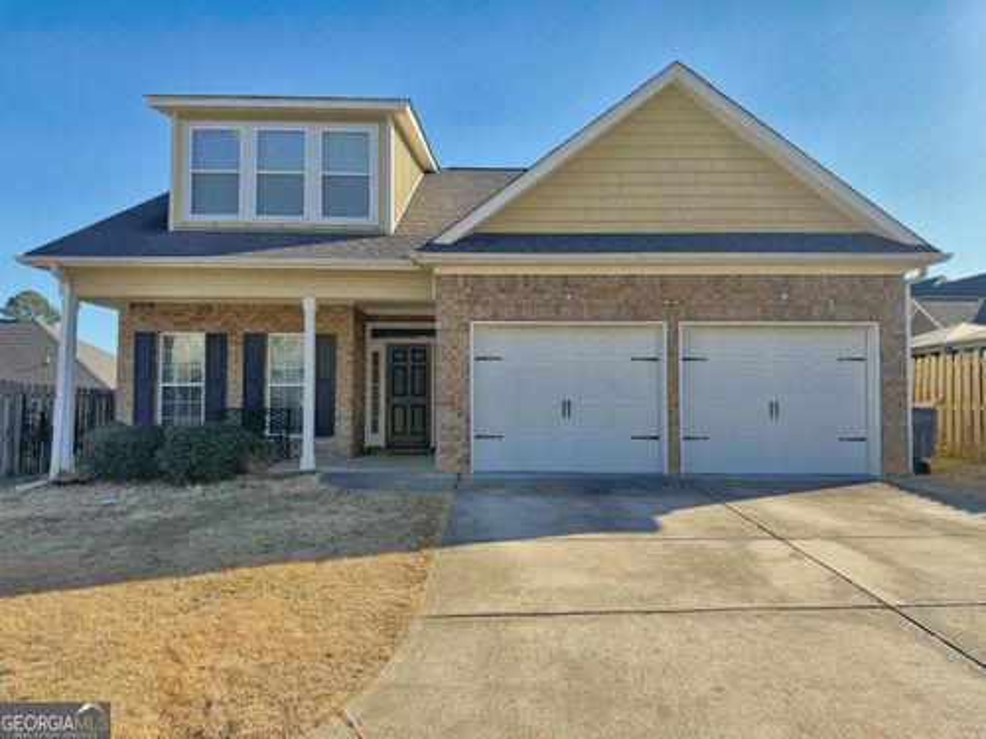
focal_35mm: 24
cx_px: 493
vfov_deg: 56.8
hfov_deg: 71.6
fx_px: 684
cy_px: 370
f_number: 1.78
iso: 80
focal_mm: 6.76
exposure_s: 1/3953
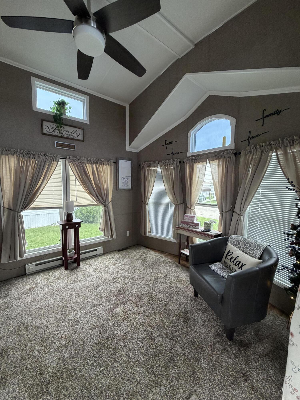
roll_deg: -0.7
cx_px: 150
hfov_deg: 85.7
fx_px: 162
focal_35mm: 14
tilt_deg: -3.1
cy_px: 200
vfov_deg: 102.1
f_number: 2.2
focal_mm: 2.22
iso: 320
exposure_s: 1/95
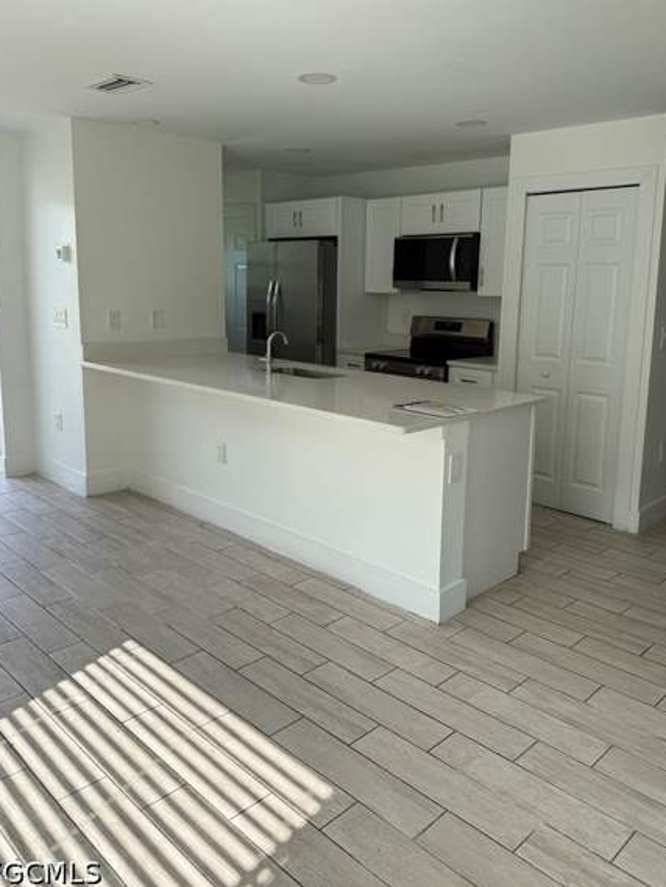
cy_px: 396
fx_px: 692
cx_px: 352
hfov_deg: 51.3
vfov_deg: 65.1
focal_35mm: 27
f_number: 1.78
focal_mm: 6.76
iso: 80
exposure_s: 1/423
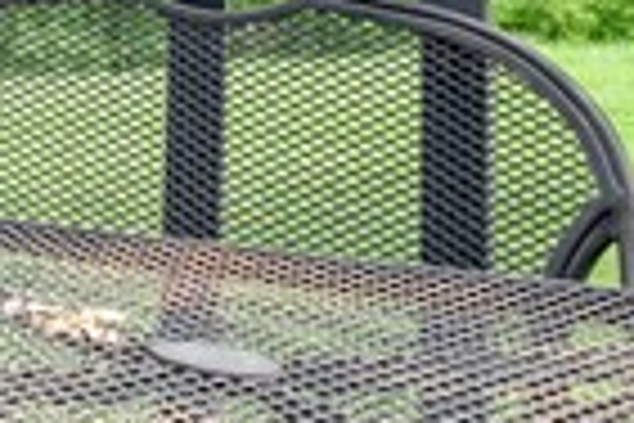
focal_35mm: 123
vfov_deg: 10.5
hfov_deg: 10.7
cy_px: -346
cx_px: -1308
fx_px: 2166
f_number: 6.3
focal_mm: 16
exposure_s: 1/200
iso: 200
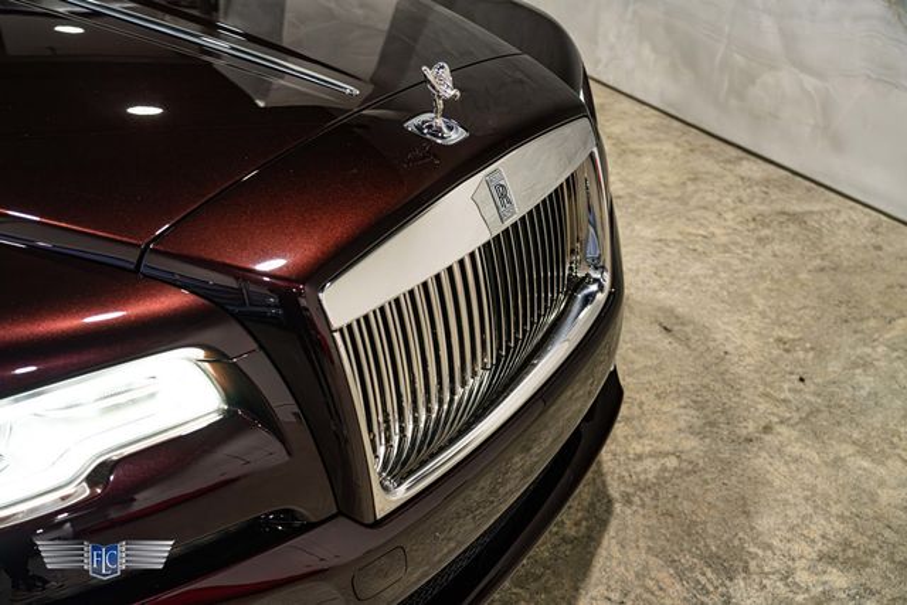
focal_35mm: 41
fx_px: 1033
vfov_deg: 32.6
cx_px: 454
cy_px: 302
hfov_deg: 47.4
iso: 1250
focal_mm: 41
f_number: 4
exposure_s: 1/100
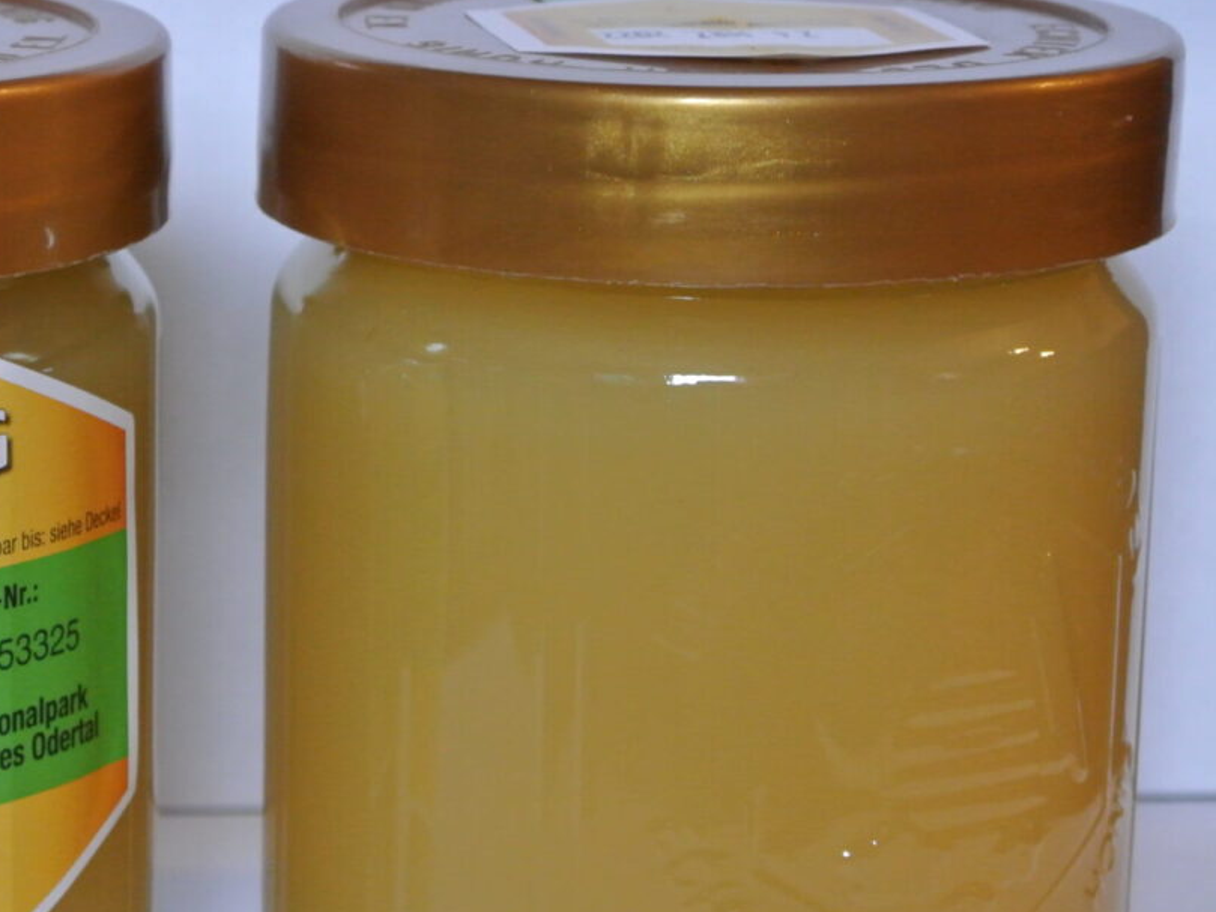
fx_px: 4708
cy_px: 545
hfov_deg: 14.6
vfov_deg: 11.1
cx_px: 180
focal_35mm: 134
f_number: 5.6
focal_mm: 30
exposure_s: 1/13
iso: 800
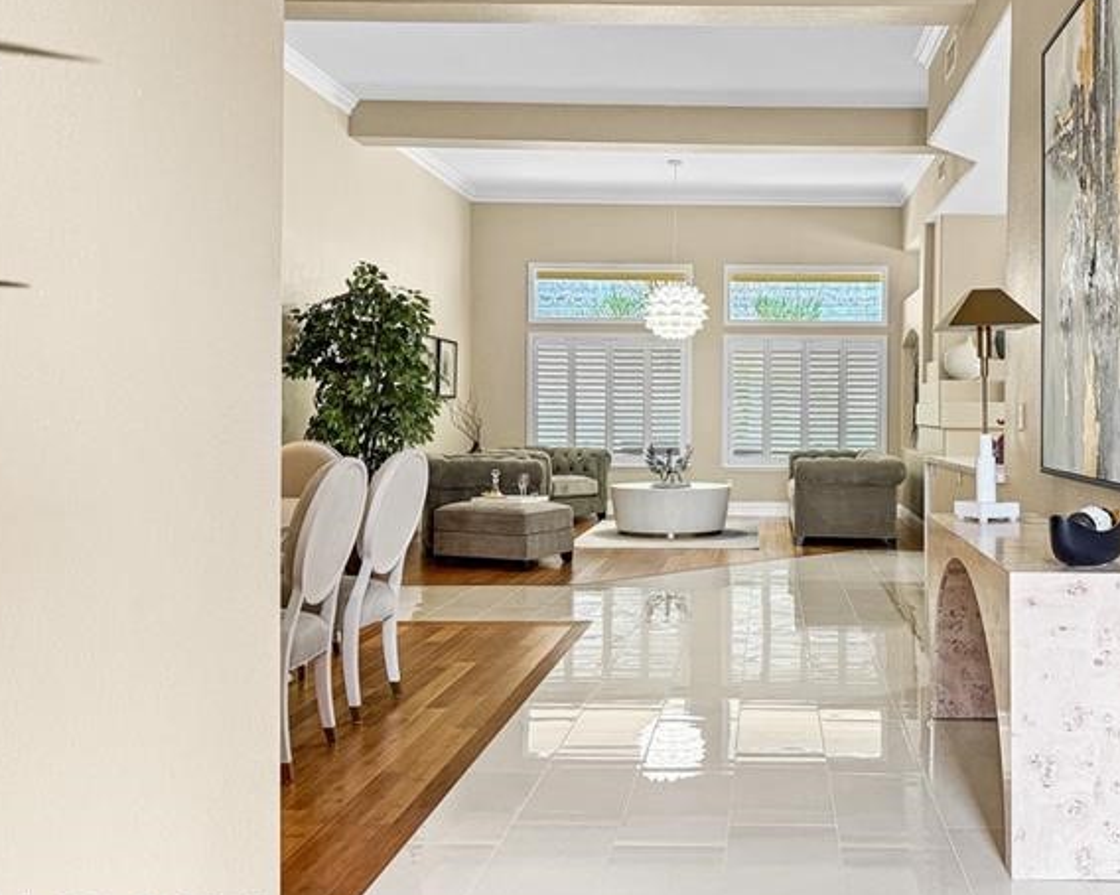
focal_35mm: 33
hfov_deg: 53.0
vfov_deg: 44.4
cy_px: 377
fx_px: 1093
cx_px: 759
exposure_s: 1/120
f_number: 1.8
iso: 250
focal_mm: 6.76
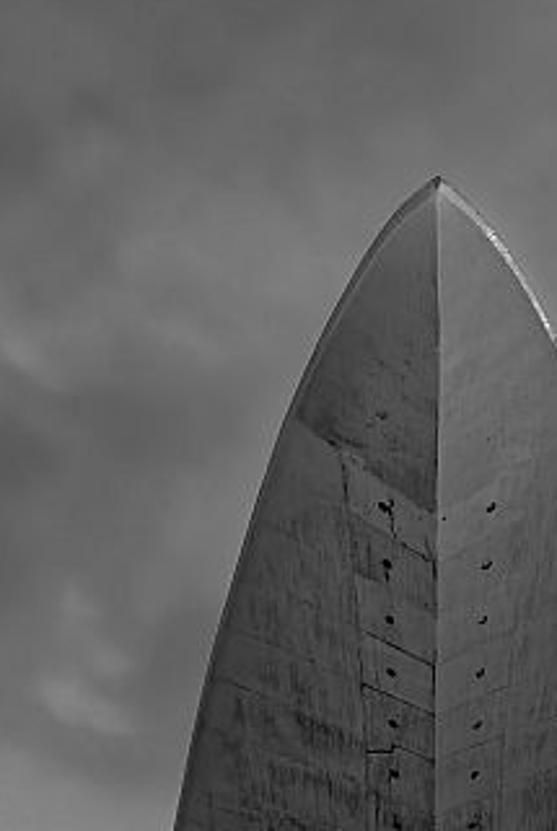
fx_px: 1180
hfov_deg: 26.1
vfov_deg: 35.2
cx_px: 440
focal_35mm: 51
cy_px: 831
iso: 100
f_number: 8
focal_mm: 16
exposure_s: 1/200
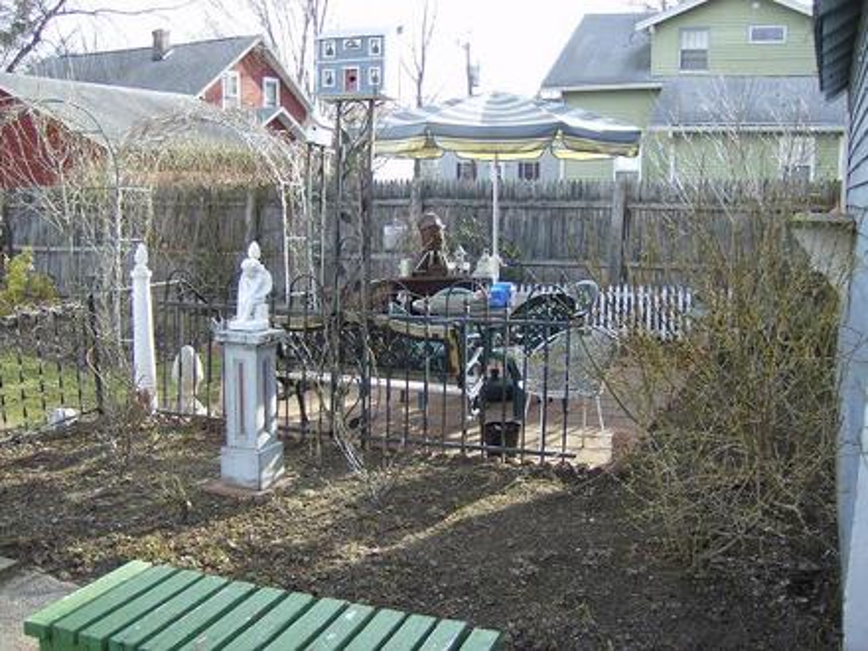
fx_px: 903
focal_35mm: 36
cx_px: 434
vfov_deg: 39.7
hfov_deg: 51.4
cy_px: 326
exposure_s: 1/218
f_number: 2.8
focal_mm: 6
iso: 100
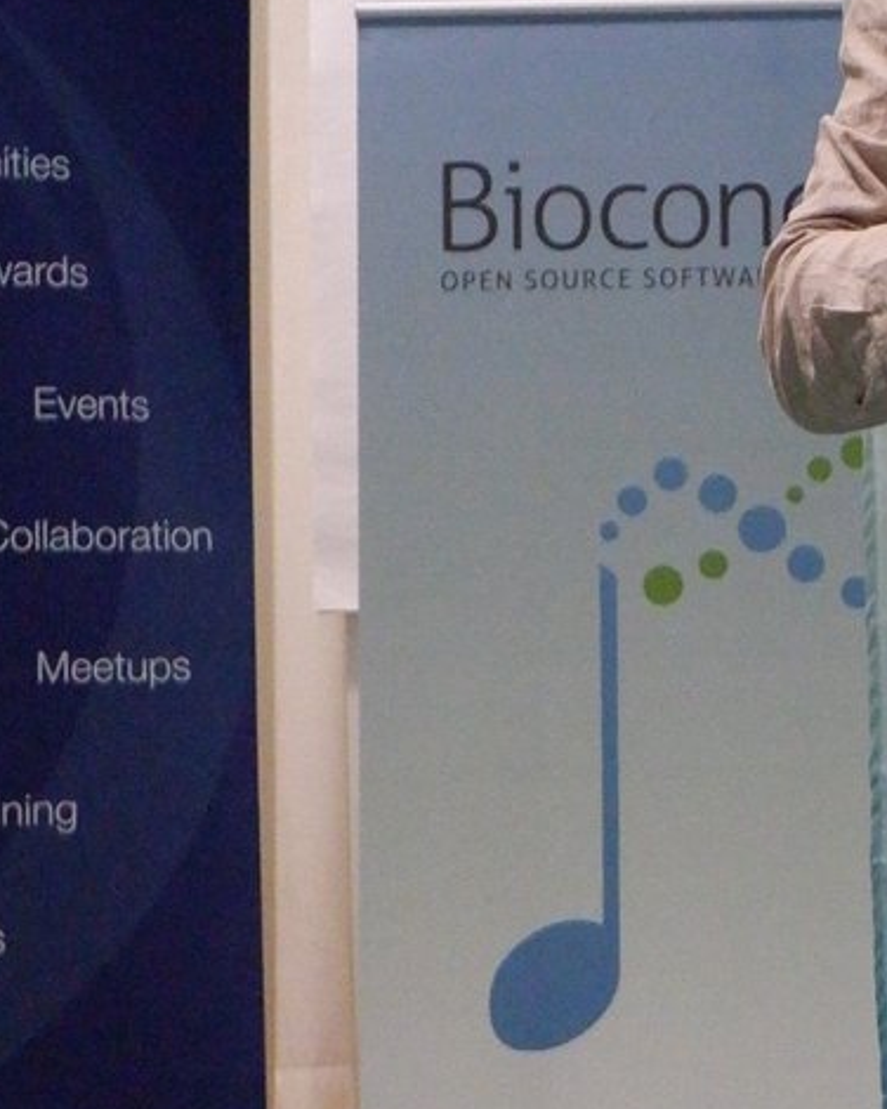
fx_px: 6169
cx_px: 1559
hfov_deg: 8.0
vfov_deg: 10.3
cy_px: 472
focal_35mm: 188
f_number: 4.7
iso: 6400
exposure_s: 1/200
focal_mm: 31.4
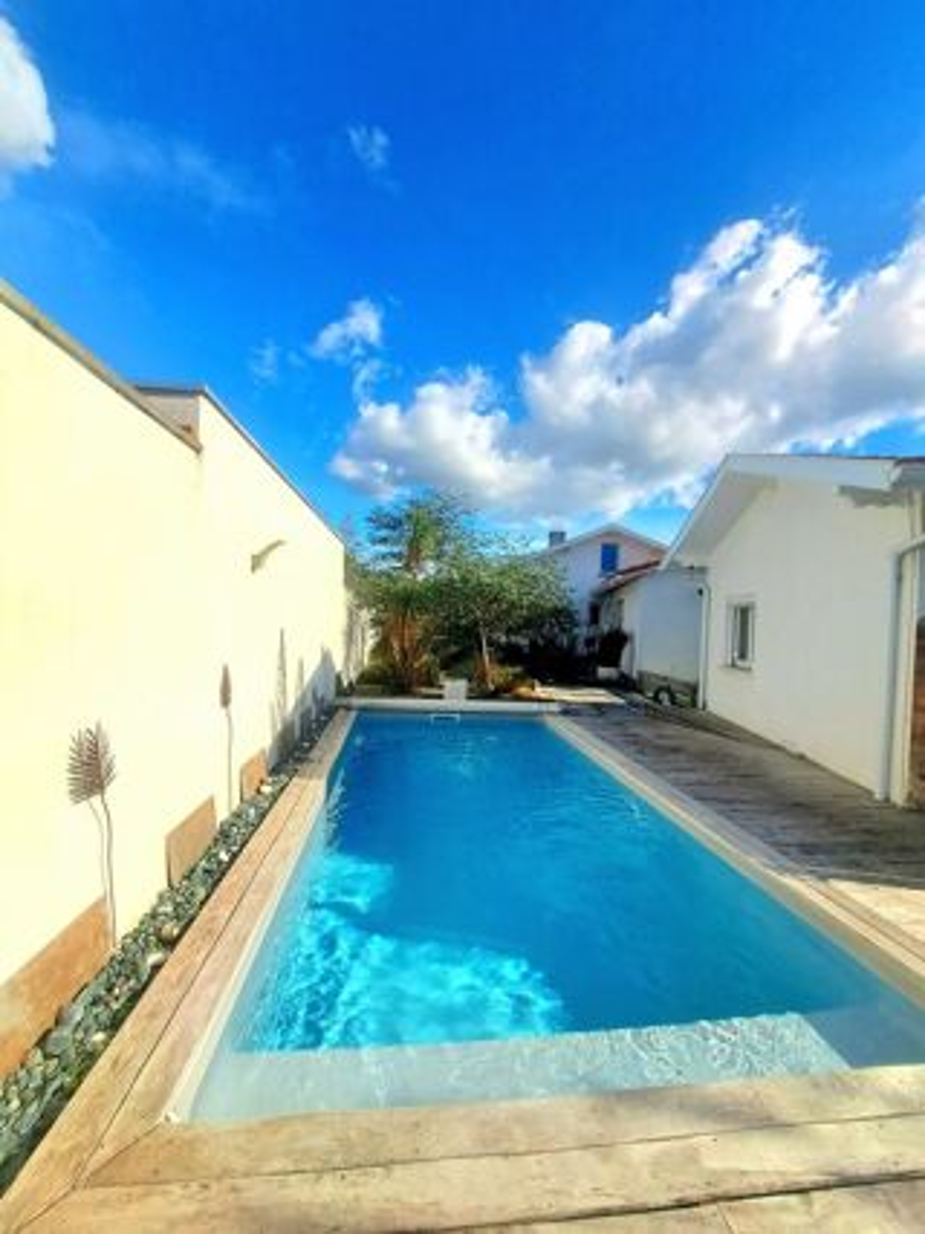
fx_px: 463
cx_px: 462
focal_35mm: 13
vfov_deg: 106.2
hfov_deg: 89.9
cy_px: 617
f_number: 2.2
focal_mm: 1.74
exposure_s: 1/2500
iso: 50
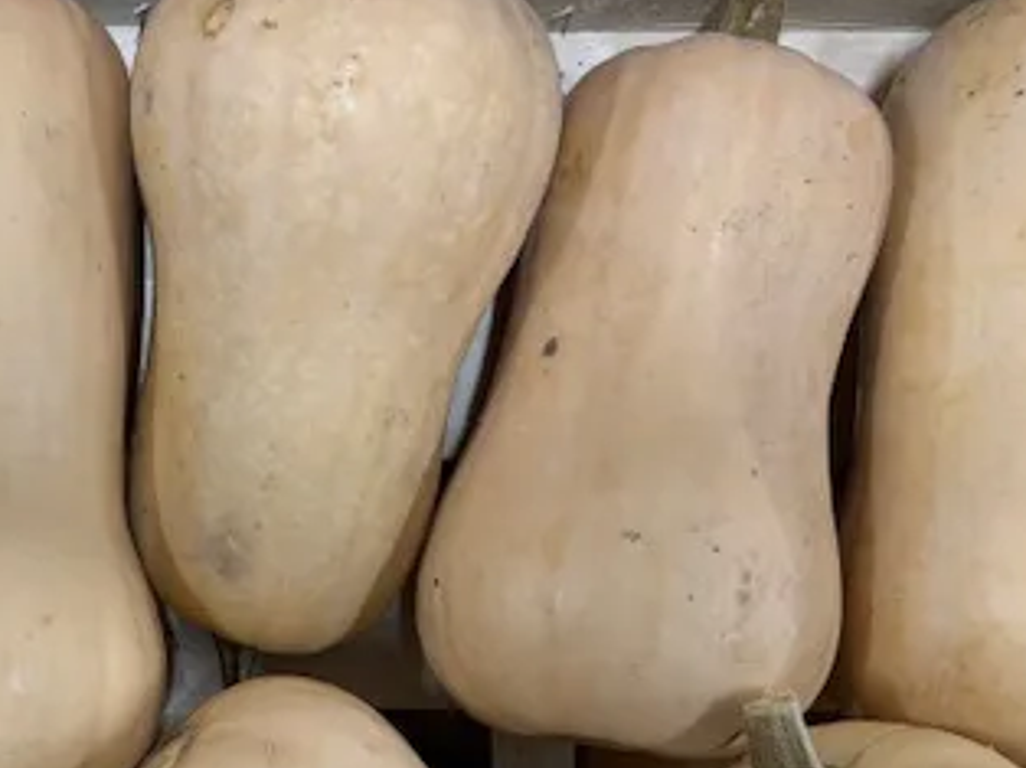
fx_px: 1570
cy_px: 657
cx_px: 186
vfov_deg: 26.8
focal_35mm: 53
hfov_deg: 34.9
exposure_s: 1/50
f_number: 1.6
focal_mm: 5.96
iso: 200
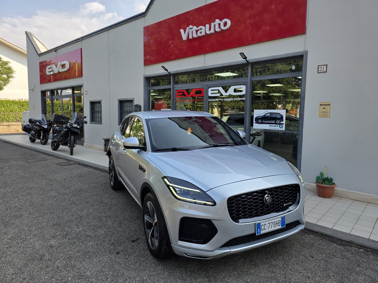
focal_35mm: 23
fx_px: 251
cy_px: 142
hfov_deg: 73.9
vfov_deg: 58.9
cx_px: 189
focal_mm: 6.3
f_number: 1.7
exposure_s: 1/1930
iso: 80
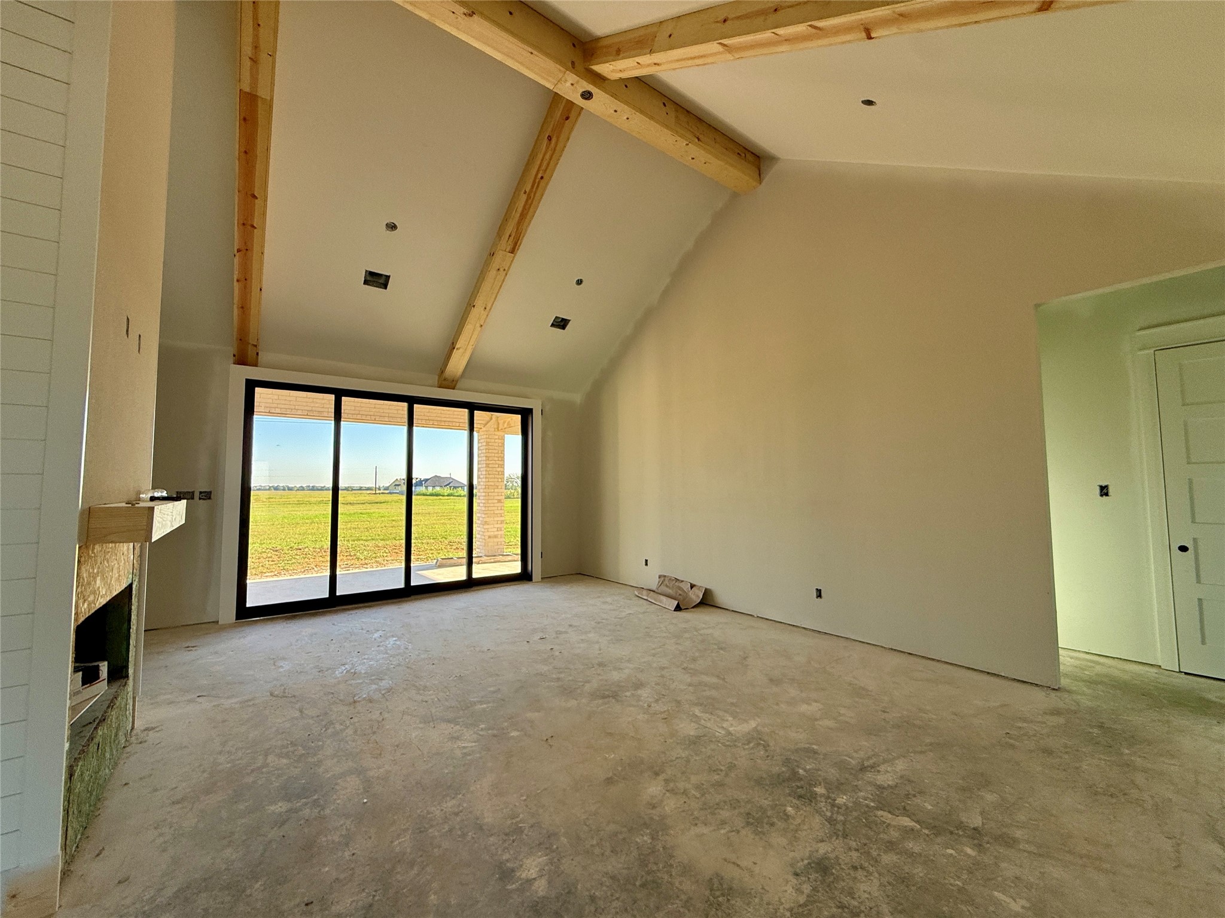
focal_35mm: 14
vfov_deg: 85.7
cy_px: 459
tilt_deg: +4.2
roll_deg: +0.5
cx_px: 612
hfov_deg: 102.1
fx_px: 495
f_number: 2.2
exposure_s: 1/125
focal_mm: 2.22
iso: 64
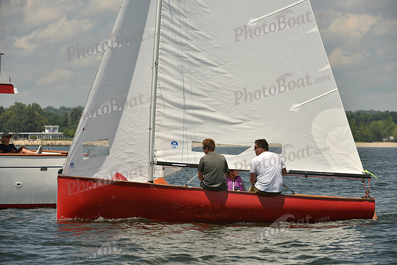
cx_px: 198
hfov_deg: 9.8
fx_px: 2316
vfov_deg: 6.5
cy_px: 132
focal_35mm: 210
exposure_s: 1/1250
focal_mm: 210
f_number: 8
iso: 250
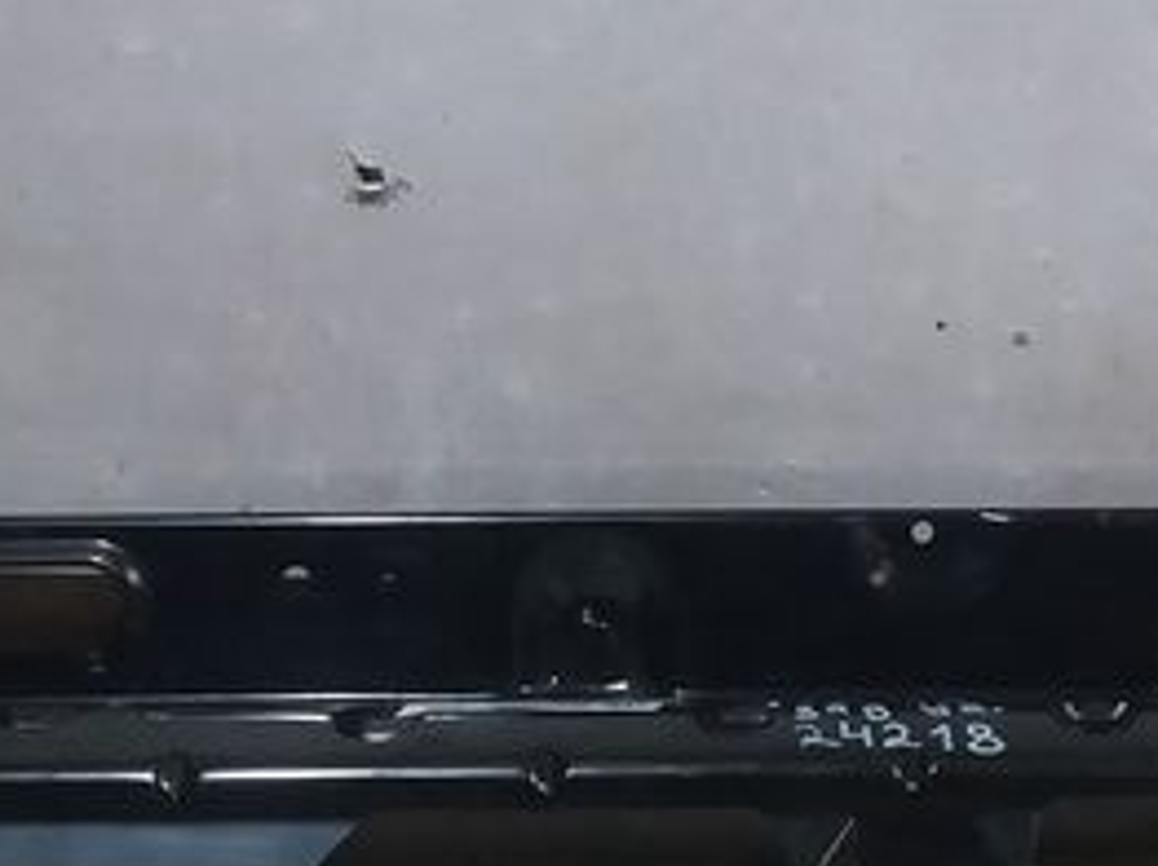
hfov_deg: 18.1
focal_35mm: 107
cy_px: 490
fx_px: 3576
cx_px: 1025
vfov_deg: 13.8
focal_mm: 3.7
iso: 160
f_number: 1.9
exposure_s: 1/33
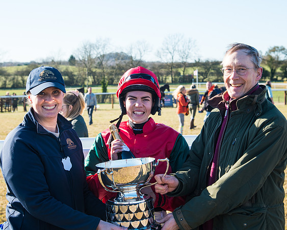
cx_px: 144
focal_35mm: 78
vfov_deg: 19.7
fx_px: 659
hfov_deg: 24.6
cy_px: 78
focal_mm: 52
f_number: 5
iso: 125
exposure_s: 1/250
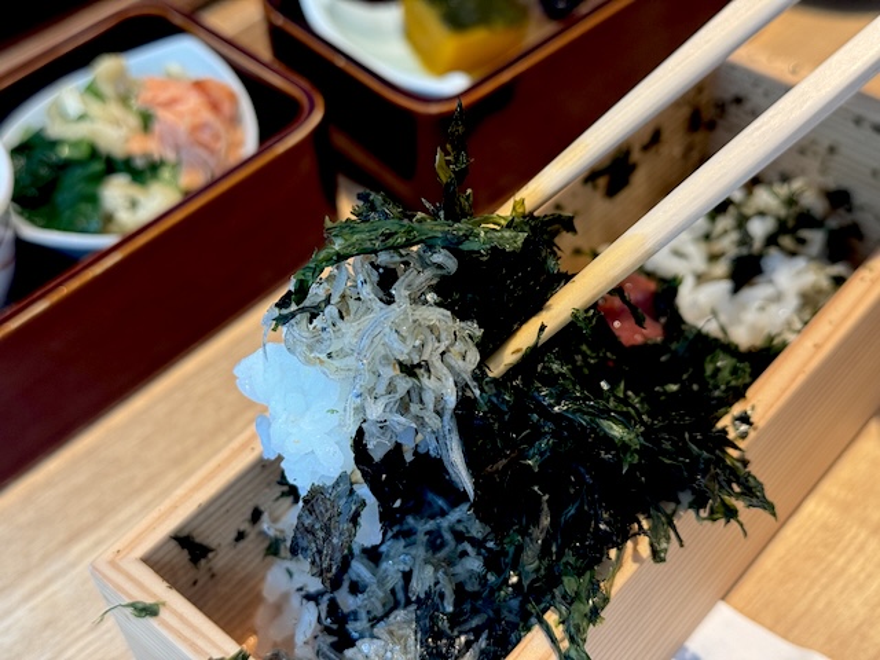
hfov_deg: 39.7
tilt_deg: -47.8
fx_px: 1220
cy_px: 330
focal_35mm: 48
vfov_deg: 30.3
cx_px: 440
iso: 100
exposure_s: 1/98
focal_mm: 6.76
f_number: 1.78
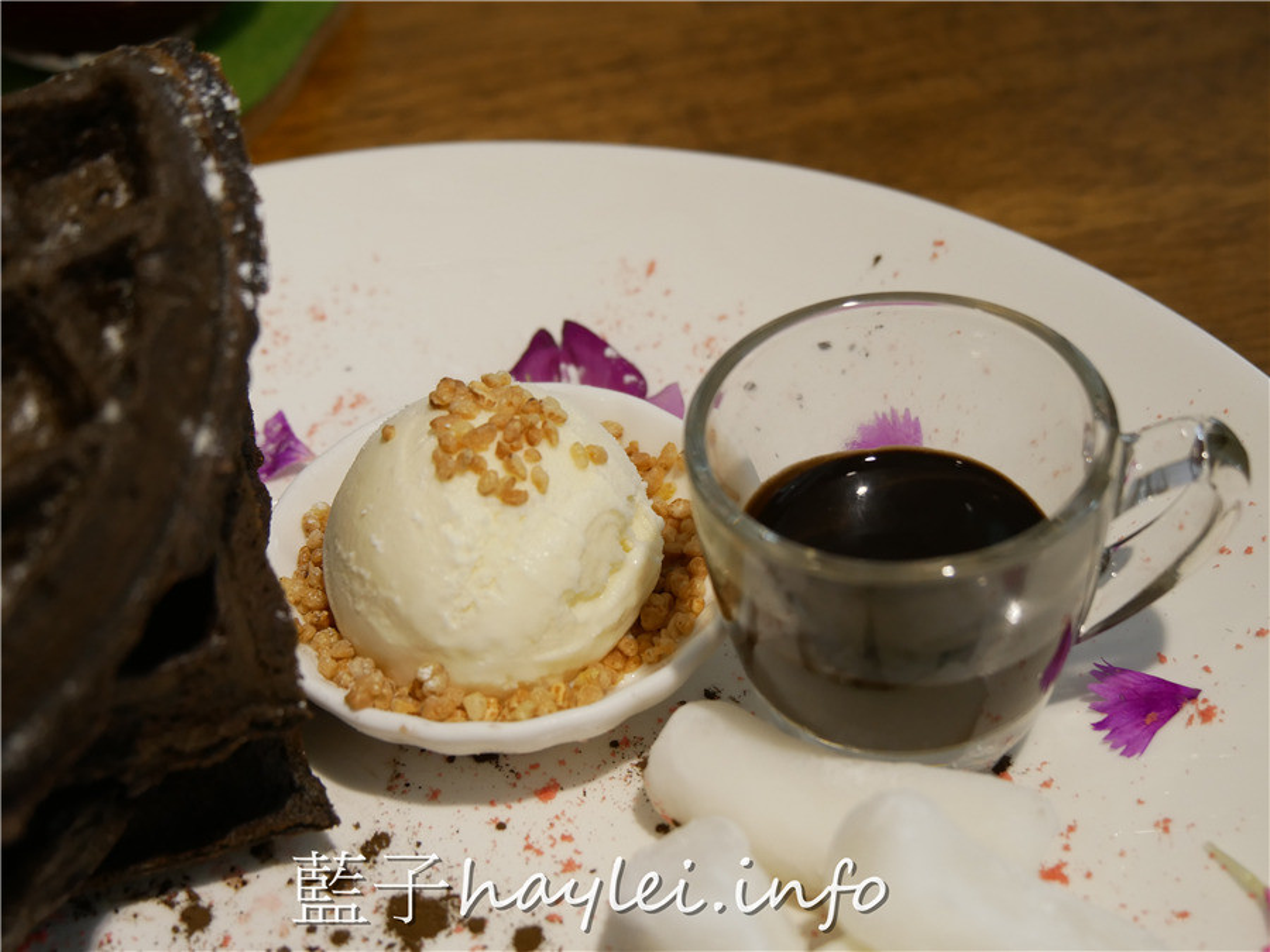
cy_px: 476
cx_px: 635
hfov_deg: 28.6
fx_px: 2495
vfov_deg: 21.6
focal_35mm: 68
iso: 640
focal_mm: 34
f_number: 4.5
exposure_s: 1/80
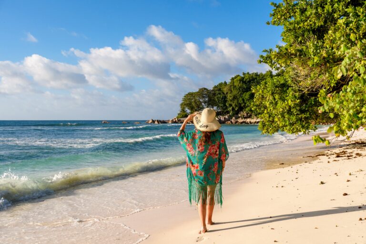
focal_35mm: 40
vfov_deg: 33.4
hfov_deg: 48.5
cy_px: 122
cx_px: 183
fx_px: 407
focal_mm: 27
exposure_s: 1/2000
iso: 100
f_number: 4.5
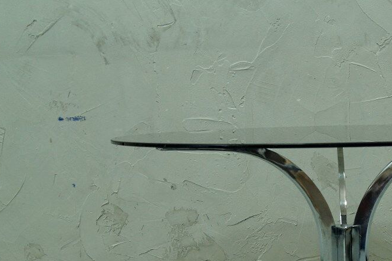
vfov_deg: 17.1
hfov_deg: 24.9
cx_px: 360
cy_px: 216
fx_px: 859
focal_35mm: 79
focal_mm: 28
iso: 400
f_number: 6.3
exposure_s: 1/20
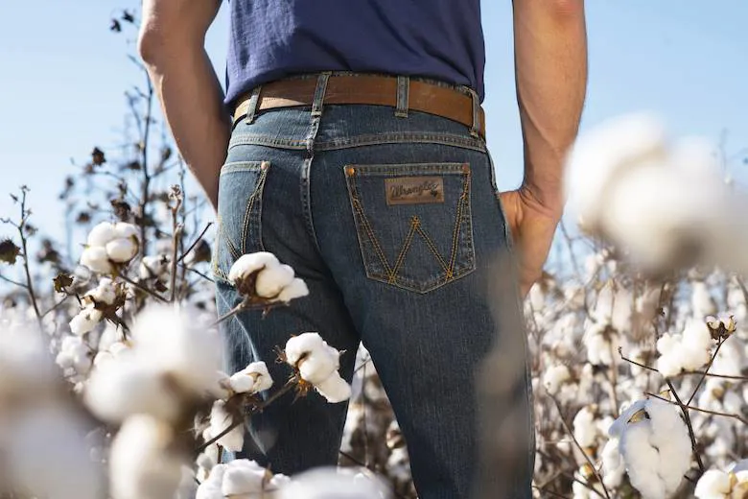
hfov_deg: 23.9
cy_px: 250
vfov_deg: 16.1
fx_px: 1766
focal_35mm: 85
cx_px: 374
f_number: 5.6
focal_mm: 85
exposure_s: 1/400
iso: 100
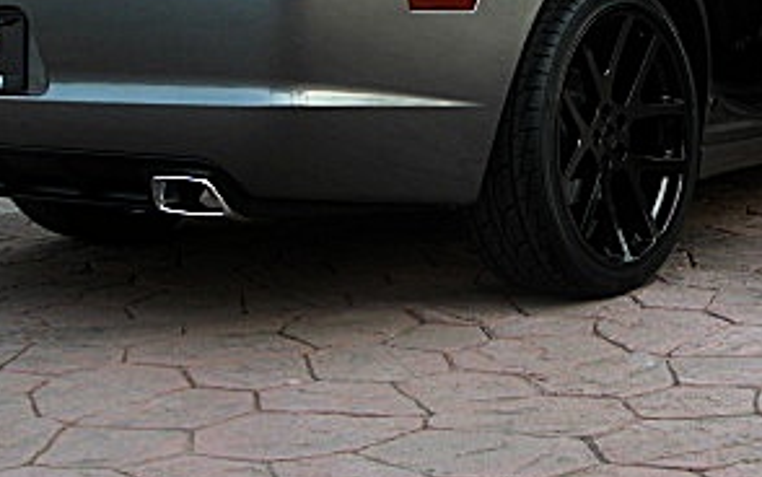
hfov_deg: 24.7
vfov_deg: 15.7
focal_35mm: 83
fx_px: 1724
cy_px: 140
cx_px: 560
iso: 50
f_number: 2.8
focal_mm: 6.3
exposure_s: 1/60
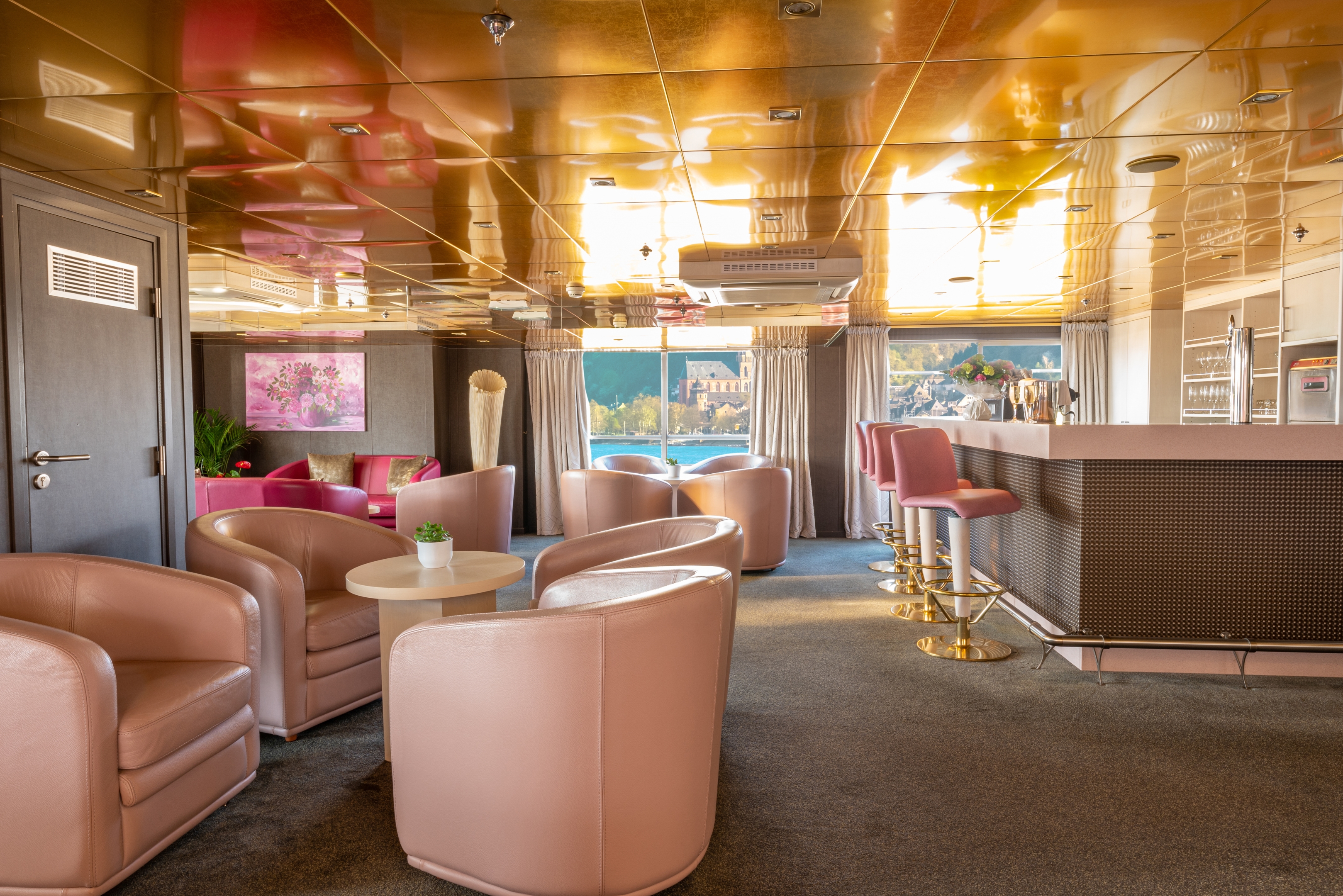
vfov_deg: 59.5
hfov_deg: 81.2
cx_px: 672
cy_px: 448
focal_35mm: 21
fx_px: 784
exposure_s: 3.2
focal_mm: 14
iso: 50
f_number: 16
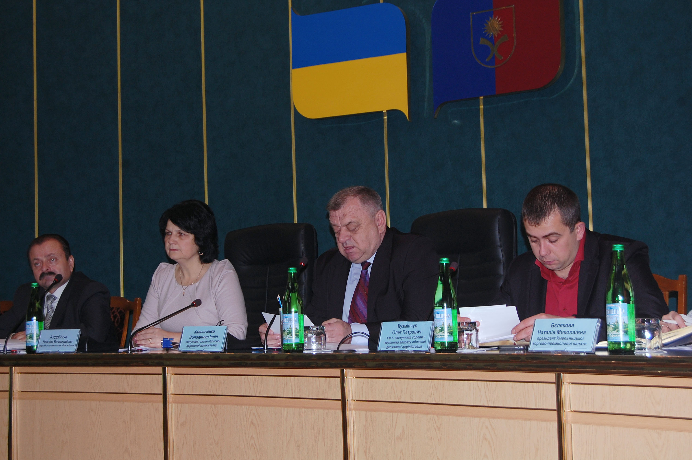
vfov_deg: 22.6
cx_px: 346
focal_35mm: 60
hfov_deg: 33.4
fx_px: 1152
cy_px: 230
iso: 400
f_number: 7.1
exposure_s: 1/125
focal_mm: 40
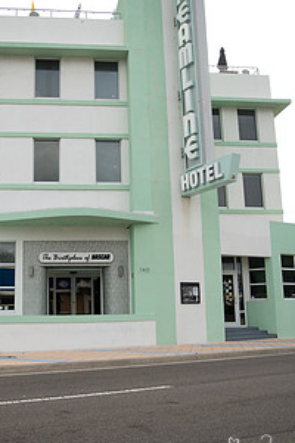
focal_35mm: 36
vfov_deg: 53.1
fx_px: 442
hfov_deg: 36.2
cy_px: 232
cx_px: 83
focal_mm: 24
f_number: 2.8
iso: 40
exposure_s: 1/200
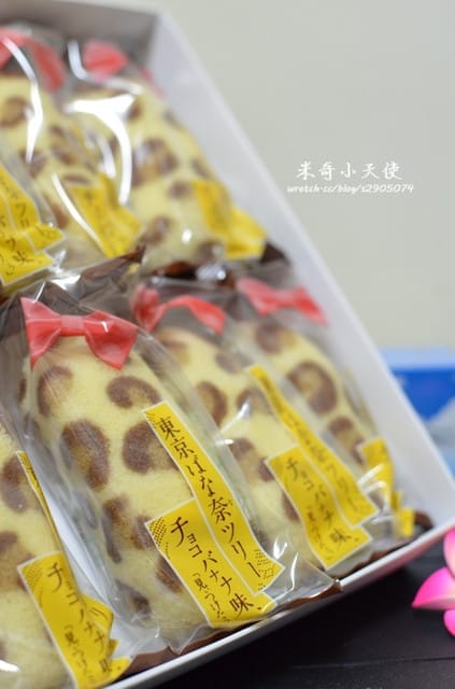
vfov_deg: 37.9
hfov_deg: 25.6
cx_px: 228
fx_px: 1001
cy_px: 344
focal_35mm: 52
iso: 1600
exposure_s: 1/50
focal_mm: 35
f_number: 4
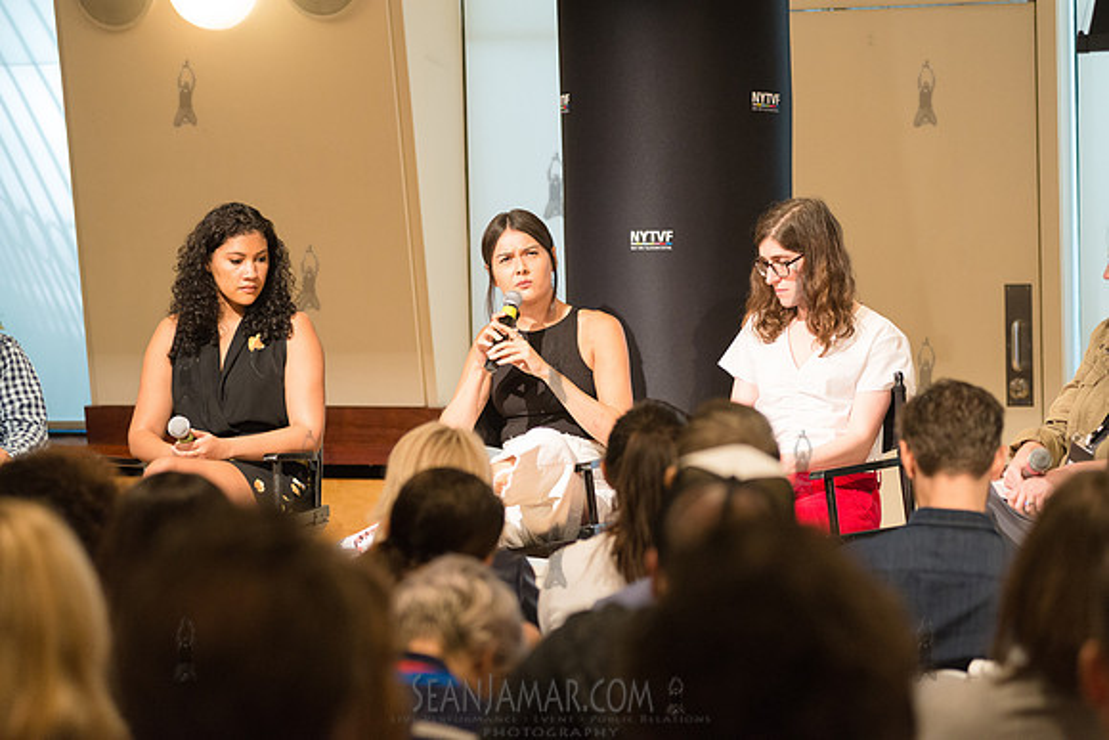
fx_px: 3697
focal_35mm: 120
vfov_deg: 11.4
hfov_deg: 17.1
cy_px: 370
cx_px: 554
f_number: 4
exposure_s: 1/160
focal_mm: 120
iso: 2500
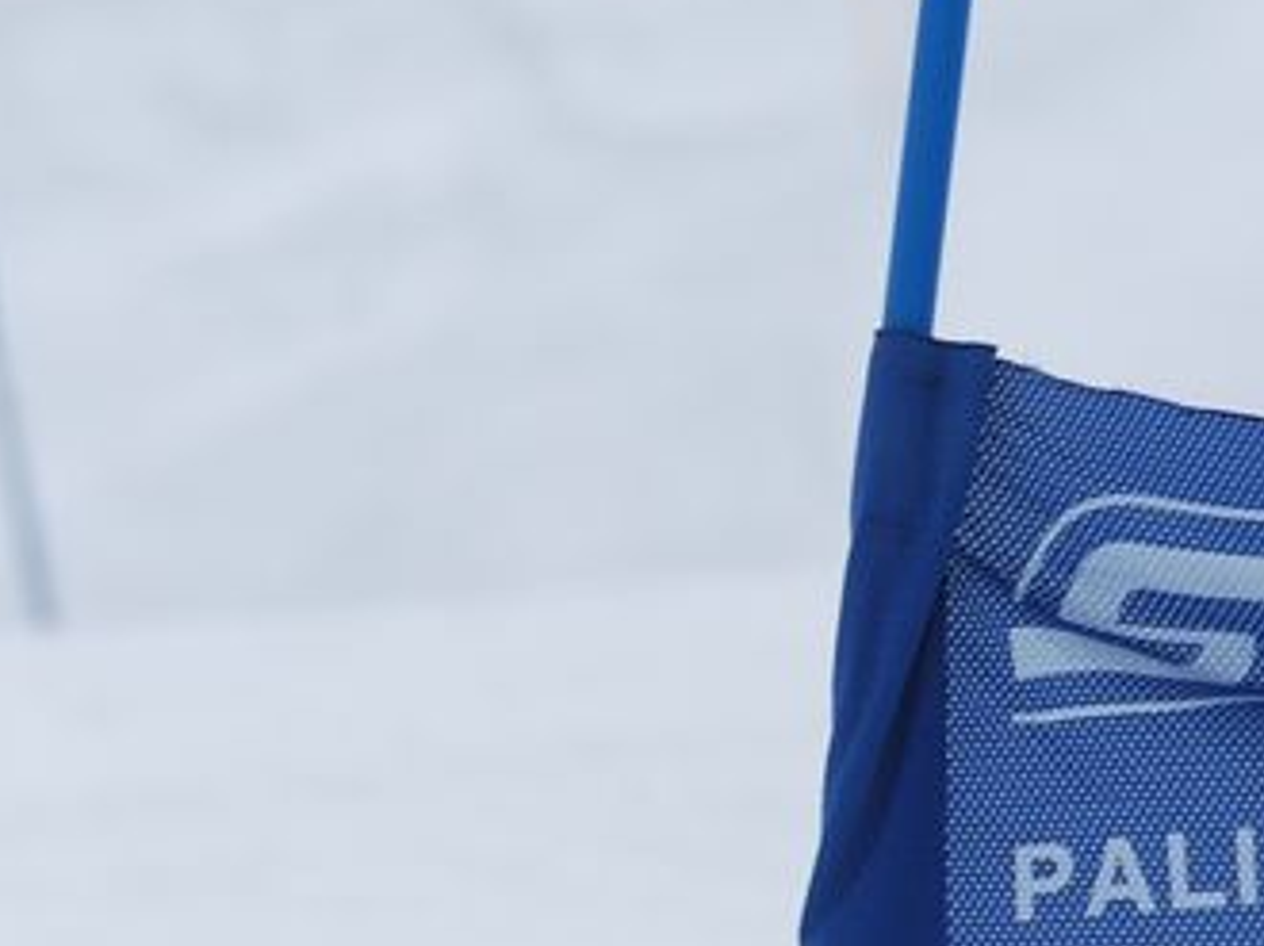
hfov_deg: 1.7
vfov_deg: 1.3
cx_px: -1057
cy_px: 1446
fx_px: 42193
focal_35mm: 1156
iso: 100
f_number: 5.3
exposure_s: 1/1000
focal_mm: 165
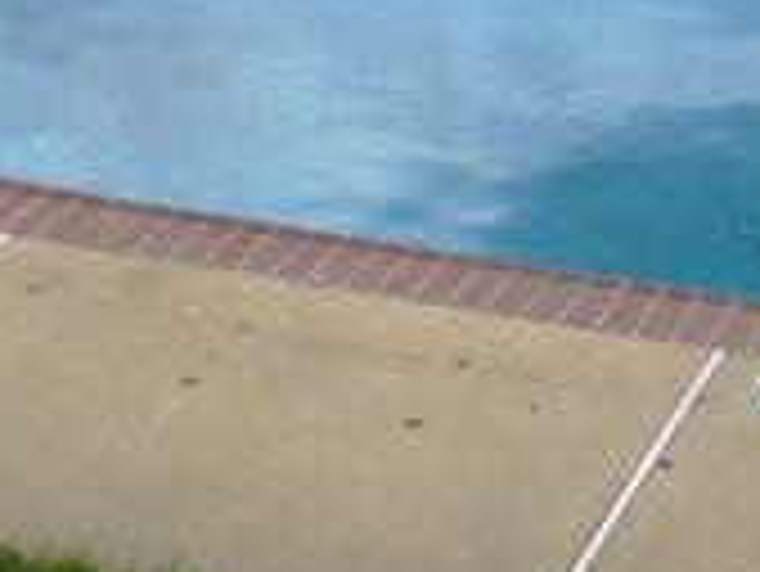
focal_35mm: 136
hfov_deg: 14.5
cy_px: -450
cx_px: 459
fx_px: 2988
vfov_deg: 10.3
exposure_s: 1/250
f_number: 4
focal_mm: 4.8
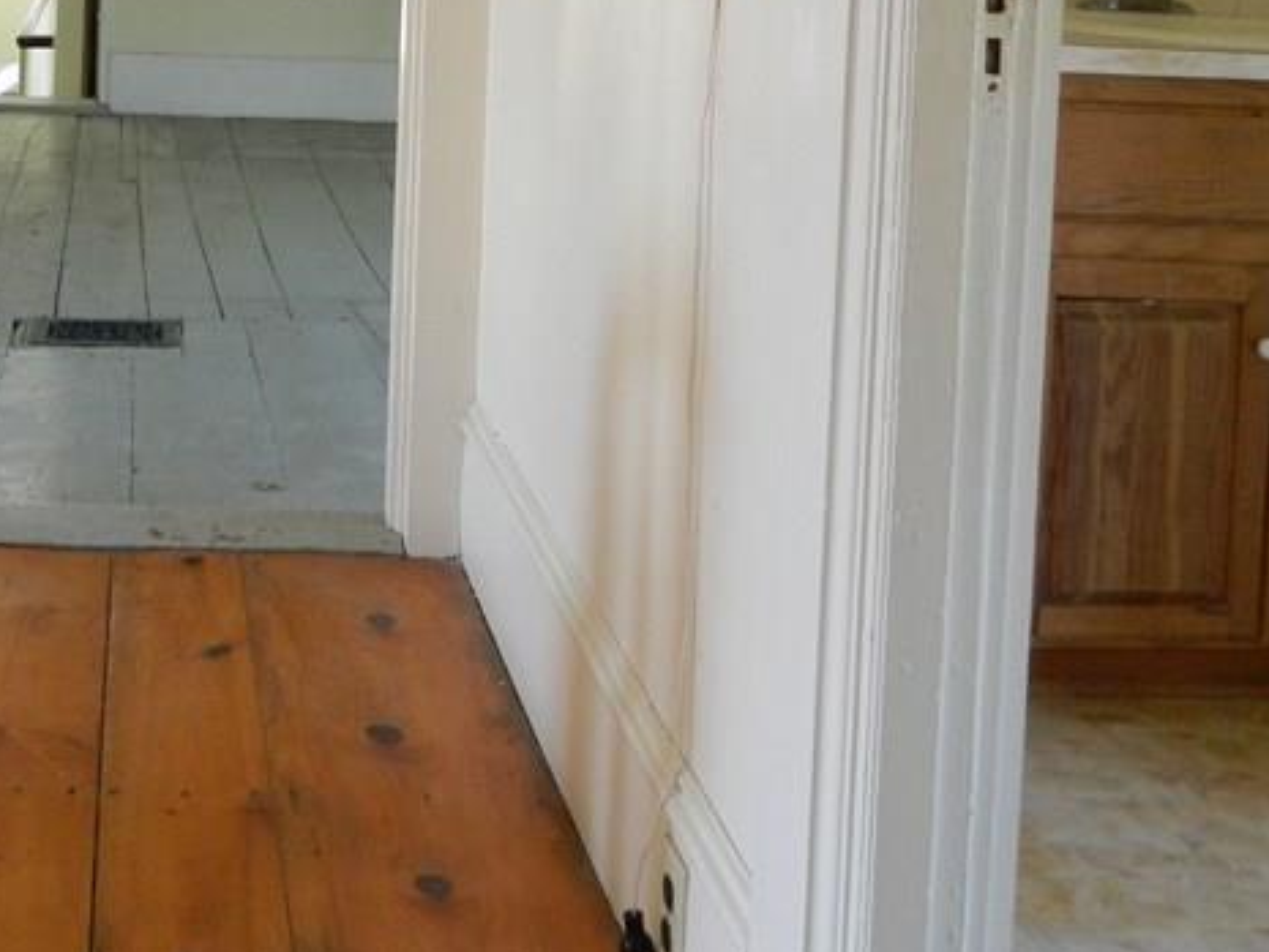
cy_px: -35
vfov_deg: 25.1
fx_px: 2017
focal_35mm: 55
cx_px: 289
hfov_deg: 34.1
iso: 200
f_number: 3.1
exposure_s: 1/30
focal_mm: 4.5
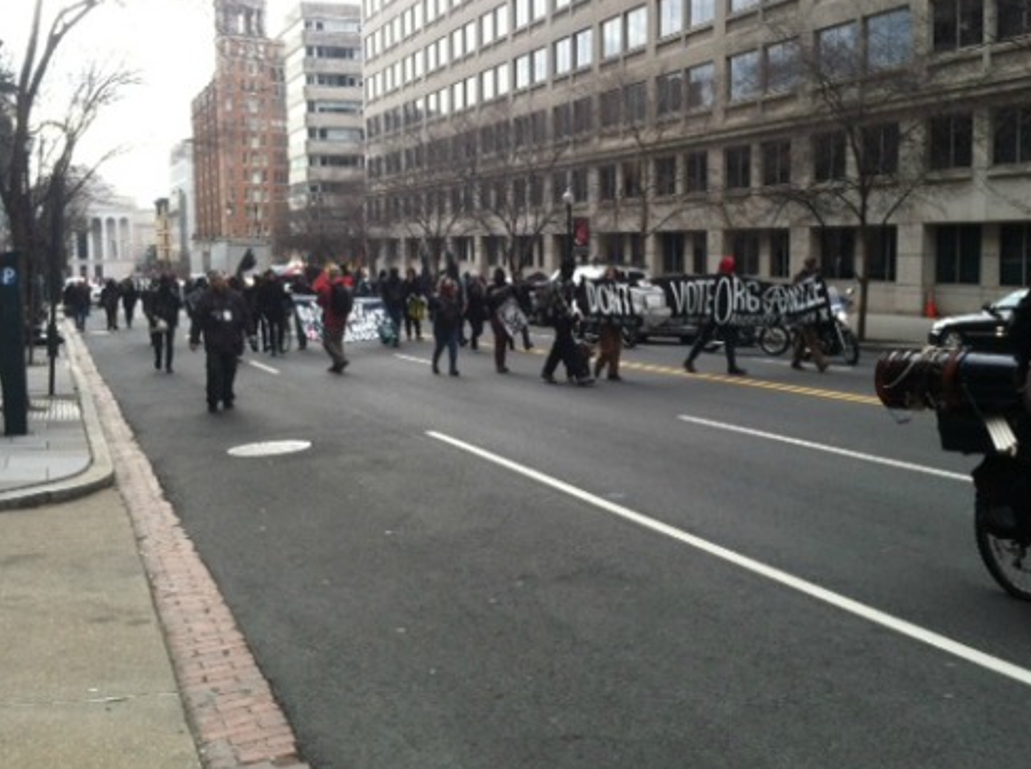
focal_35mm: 44
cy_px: 366
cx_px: 545
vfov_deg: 32.8
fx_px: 1308
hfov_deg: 43.0
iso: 80
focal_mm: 3.85
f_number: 2.8
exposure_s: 1/252
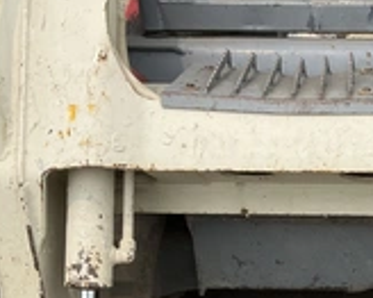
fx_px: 761
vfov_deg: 21.8
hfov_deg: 26.2
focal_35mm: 69
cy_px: 246
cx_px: 366
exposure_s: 1/2058
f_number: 1.8
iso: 25
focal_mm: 3
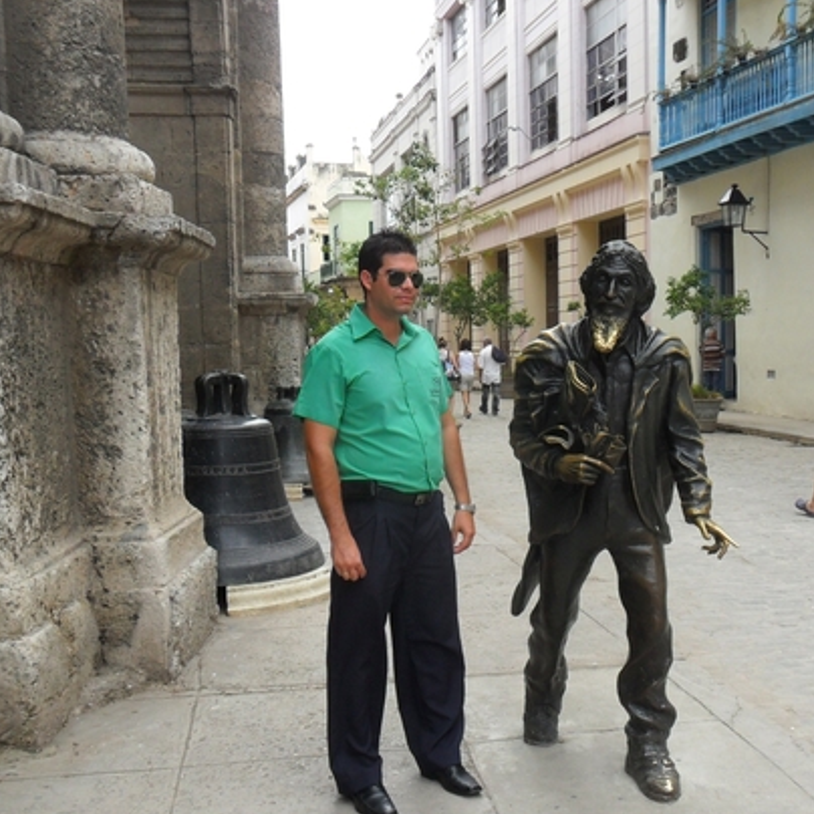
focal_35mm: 42
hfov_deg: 39.8
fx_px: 1117
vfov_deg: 40.0
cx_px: 500
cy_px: 435
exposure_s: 1/250
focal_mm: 5.7
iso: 100
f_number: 3.7
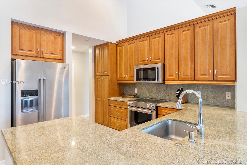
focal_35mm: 21
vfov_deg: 59.5
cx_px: 124
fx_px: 144
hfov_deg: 81.2
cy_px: 82
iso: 250
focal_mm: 14
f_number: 9
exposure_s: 1/13
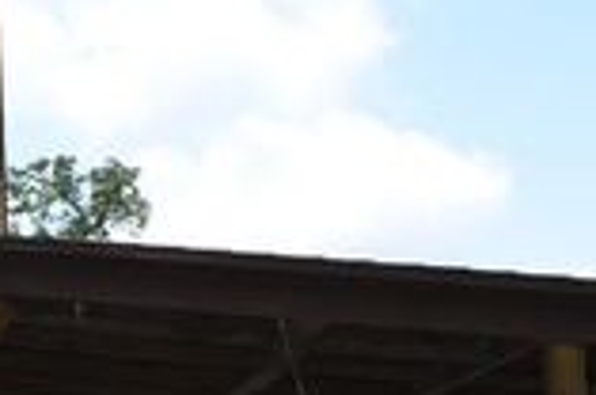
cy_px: 365
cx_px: -437
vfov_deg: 12.3
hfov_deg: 16.1
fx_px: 1817
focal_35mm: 110
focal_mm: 18
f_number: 7.1
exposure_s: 1/200
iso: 100
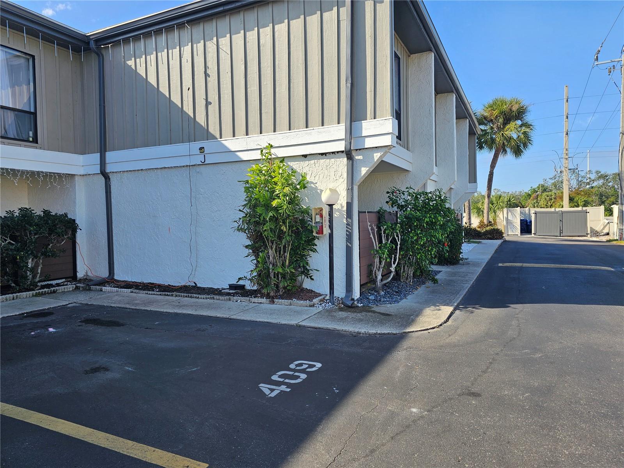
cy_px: 234
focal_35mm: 23
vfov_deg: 58.9
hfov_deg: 73.9
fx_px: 415
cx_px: 312
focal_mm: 6.3
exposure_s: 1/400
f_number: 1.7
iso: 10
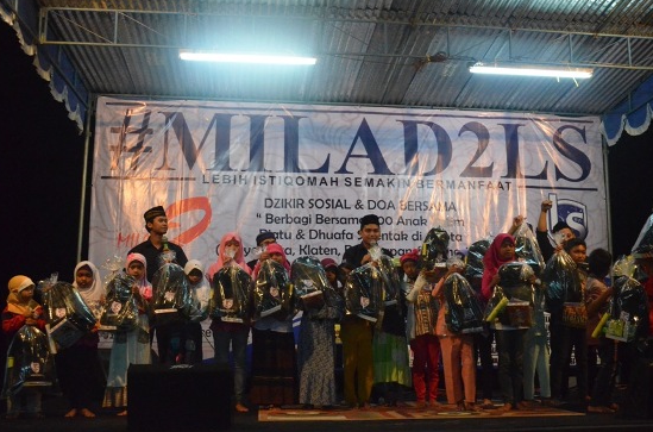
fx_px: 760
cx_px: 351
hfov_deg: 46.5
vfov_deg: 31.7
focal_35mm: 42
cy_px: 211
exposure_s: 1/125
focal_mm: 24
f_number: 5.6
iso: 6400
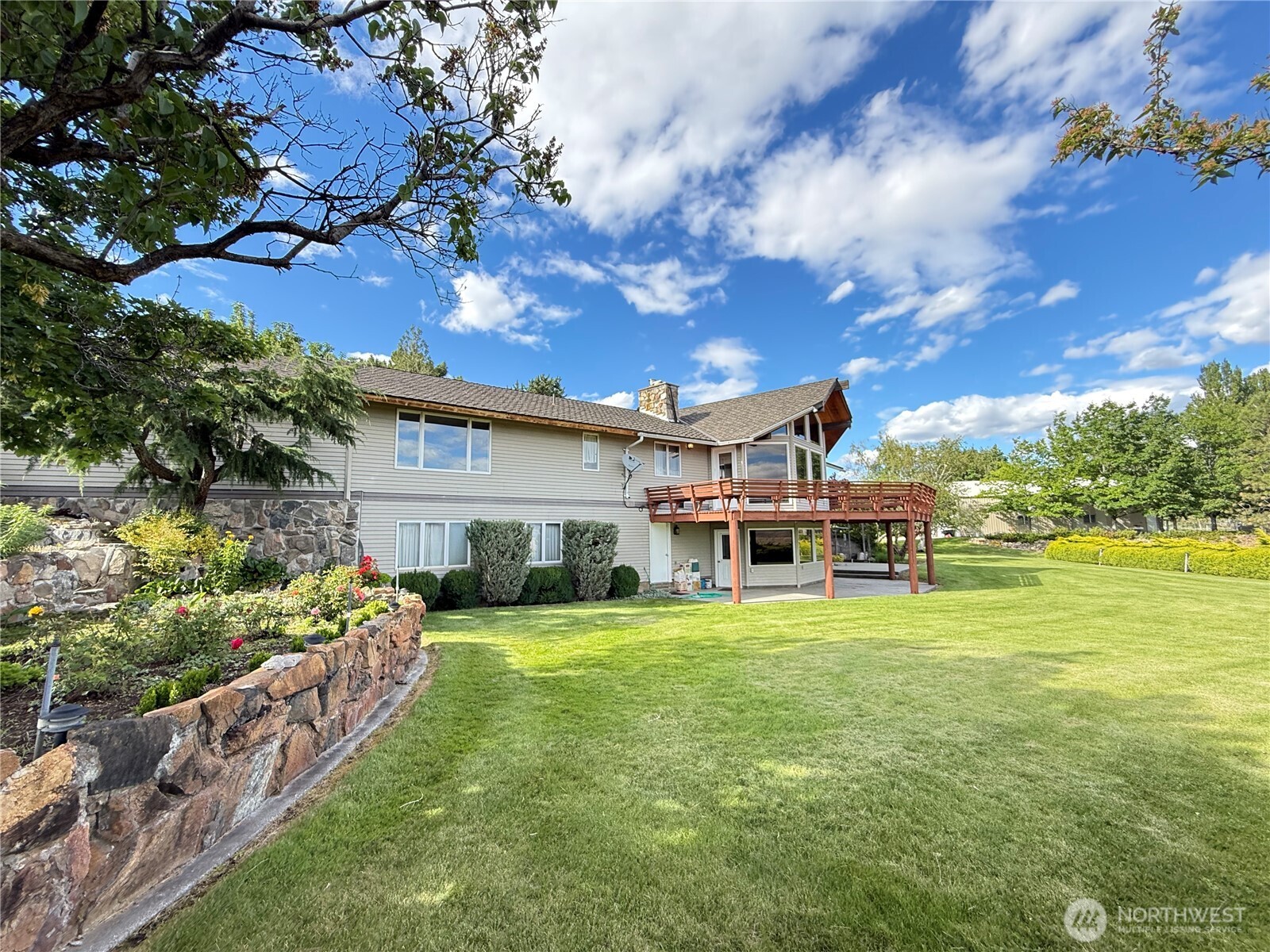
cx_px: 635
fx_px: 514
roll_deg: +0.4
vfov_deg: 85.7
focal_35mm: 14
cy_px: 476
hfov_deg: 102.1
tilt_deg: +7.0
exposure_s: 1/246
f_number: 2.2
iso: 64
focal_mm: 2.22
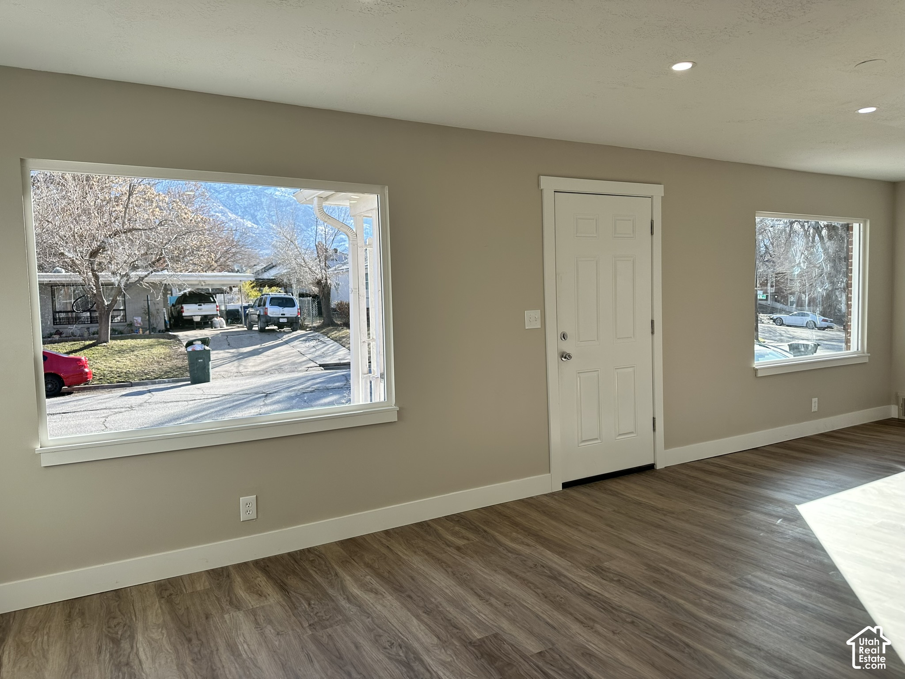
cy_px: 340
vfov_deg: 56.8
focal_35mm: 24
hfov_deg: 71.6
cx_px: 452
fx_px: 627
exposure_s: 1/646
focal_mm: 6.86
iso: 80
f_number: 1.78
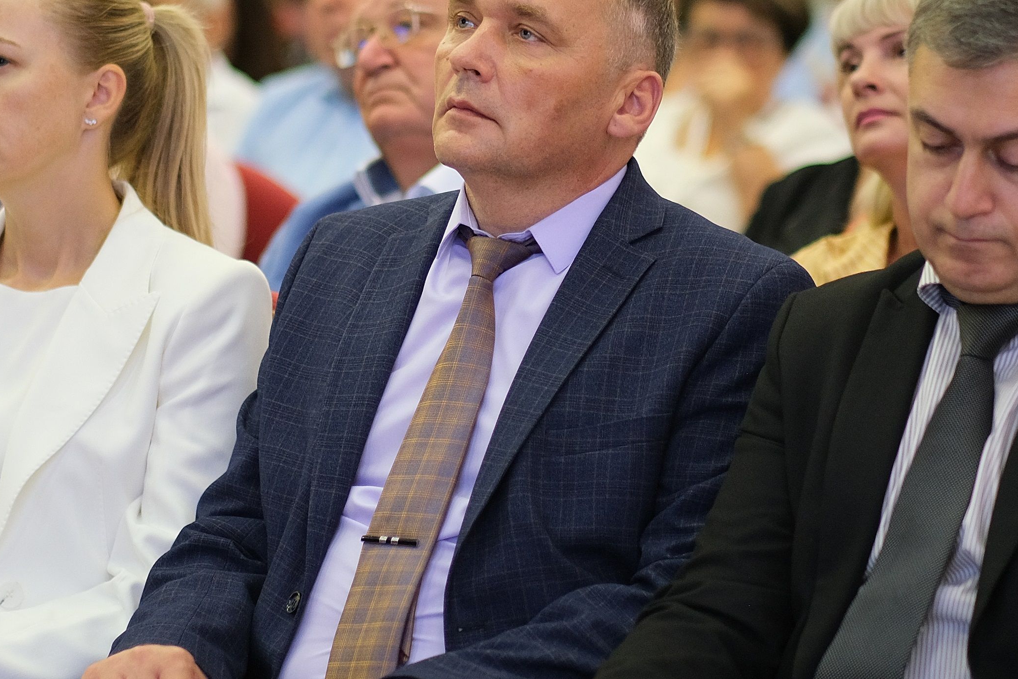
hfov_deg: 14.4
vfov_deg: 9.7
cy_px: 306
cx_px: 479
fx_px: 4015
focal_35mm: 142
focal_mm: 56
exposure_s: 1/125
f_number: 1.2
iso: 800
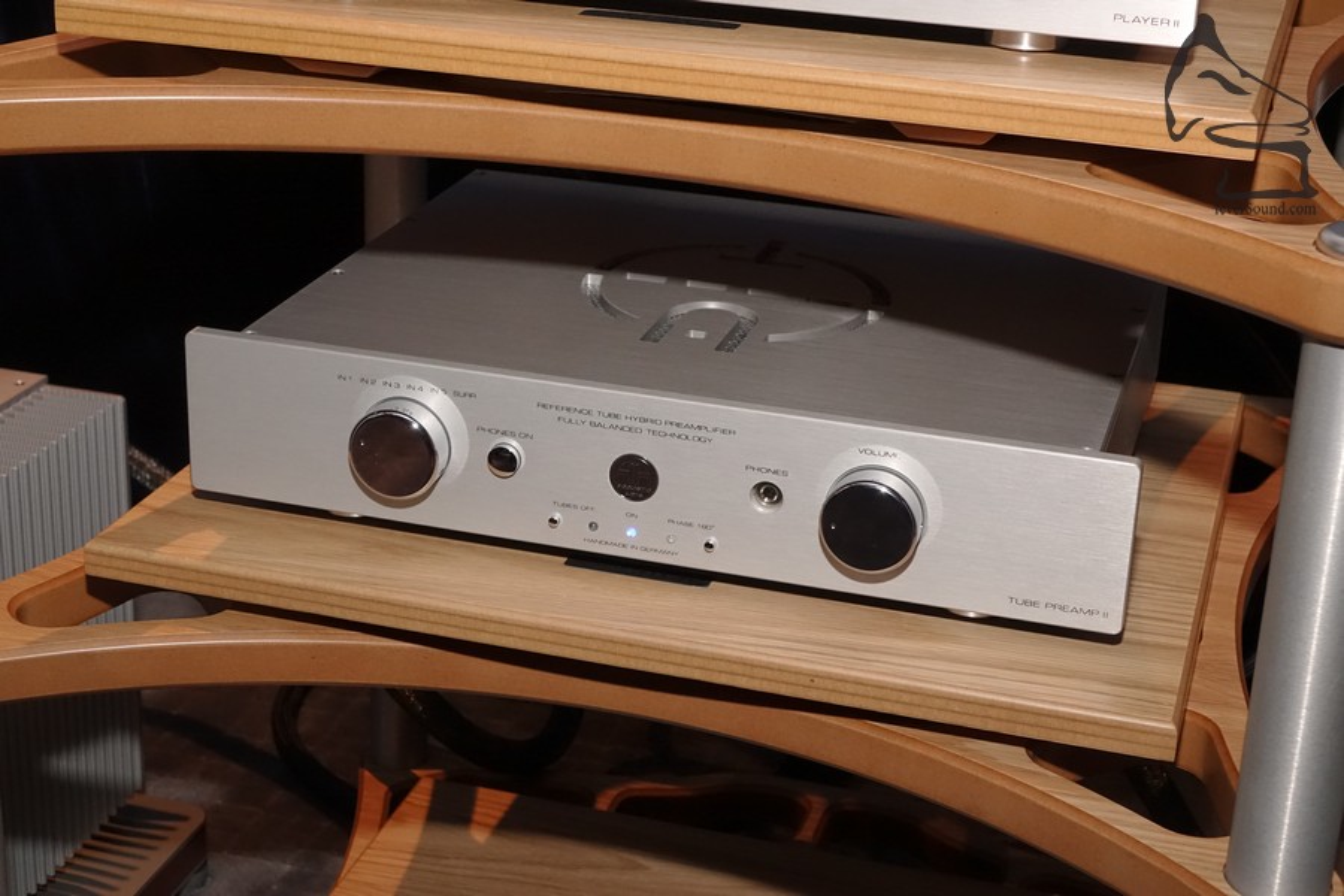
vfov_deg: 21.2
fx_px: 2389
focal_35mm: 64
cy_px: 448
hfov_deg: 31.4
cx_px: 672
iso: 1600
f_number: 4
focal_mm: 23.32
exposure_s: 1/125
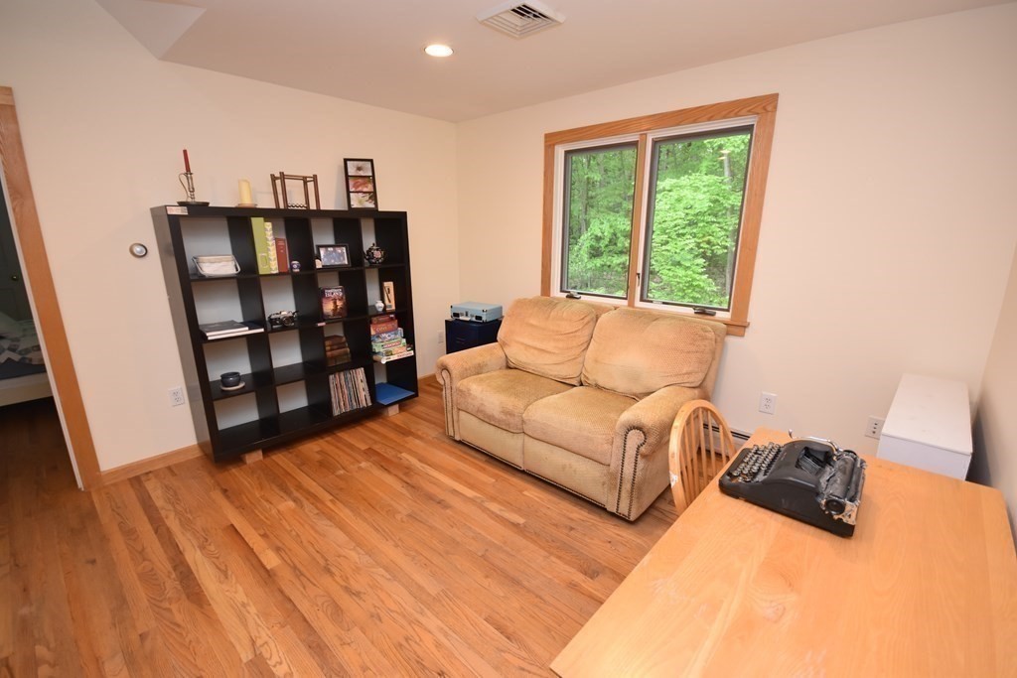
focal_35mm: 15
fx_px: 424
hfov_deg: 100.4
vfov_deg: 77.3
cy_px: 339
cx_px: 508
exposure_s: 1/80
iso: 800
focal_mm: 10
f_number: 4
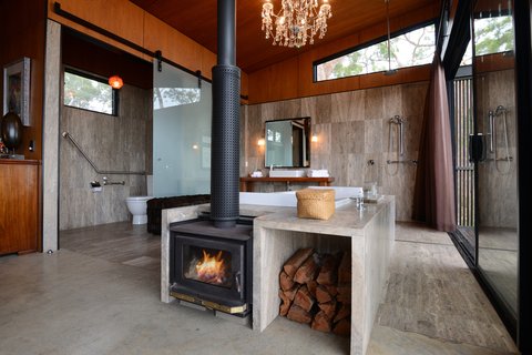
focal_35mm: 19
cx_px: 266
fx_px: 281
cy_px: 178
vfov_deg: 64.6
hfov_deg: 86.9
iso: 500
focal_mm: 19
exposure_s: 1/2
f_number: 11
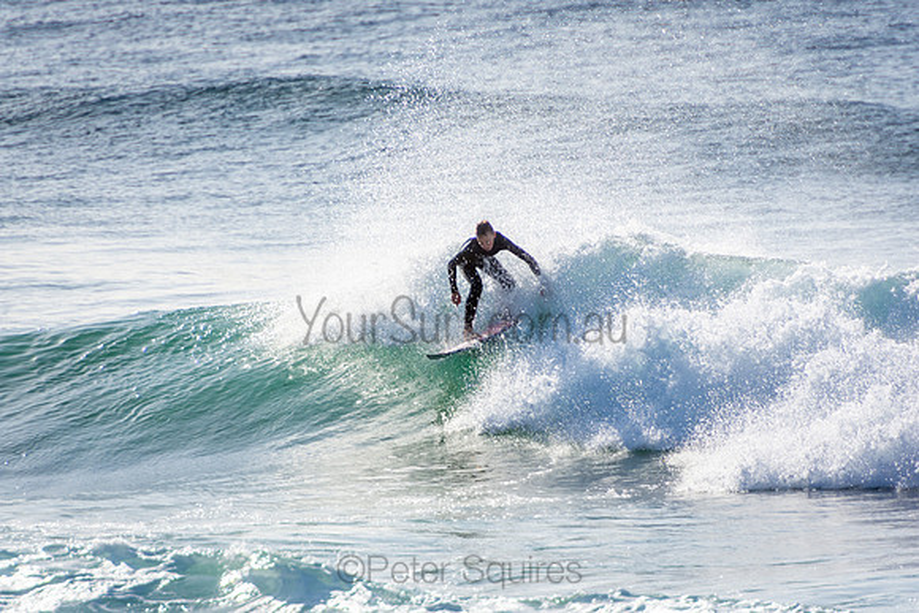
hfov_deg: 3.4
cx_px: 460
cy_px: 306
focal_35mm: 600
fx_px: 15320
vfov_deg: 2.3
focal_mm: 400
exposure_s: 1/2000
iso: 160
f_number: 5.6
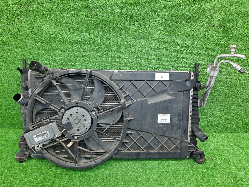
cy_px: 94
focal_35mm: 25
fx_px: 180
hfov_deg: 69.4
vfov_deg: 54.9
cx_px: 124
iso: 125
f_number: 2
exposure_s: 1/50
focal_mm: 4.6
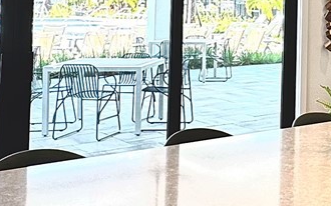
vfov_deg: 17.5
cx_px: 373
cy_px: -18
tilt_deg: +1.1
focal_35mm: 72
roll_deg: -1.0
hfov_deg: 26.2
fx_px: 649
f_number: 2.2
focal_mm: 2.22
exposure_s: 1/120
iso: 100
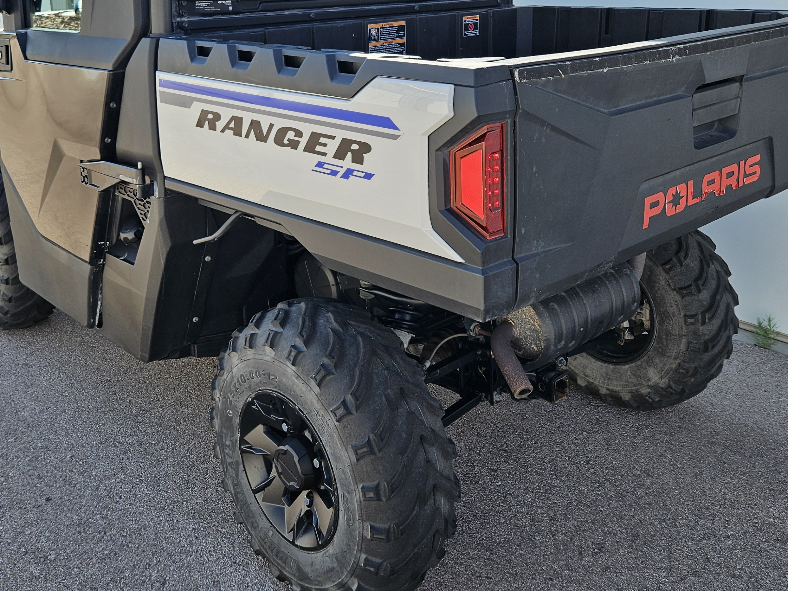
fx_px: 842
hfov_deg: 50.1
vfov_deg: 37.8
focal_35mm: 37
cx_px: 365
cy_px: 156
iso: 25
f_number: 1.8
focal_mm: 5.4
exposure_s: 1/631
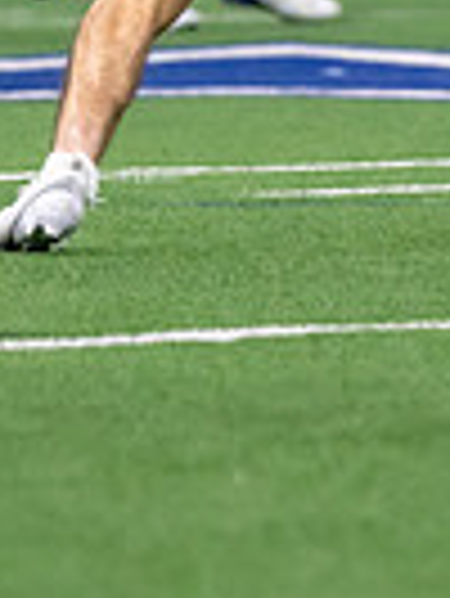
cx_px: 359
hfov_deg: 1.7
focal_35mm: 900
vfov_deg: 2.2
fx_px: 15575
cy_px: -305
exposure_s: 1/1000
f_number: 2.8
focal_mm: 126
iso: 1600
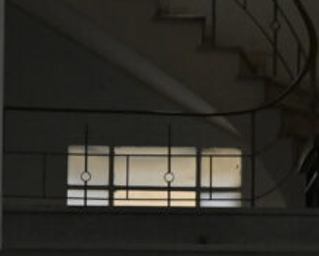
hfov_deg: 6.8
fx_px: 2665
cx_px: 206
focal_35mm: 282
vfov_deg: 5.5
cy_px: 86
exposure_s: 1/500
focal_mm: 85
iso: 6400
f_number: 8
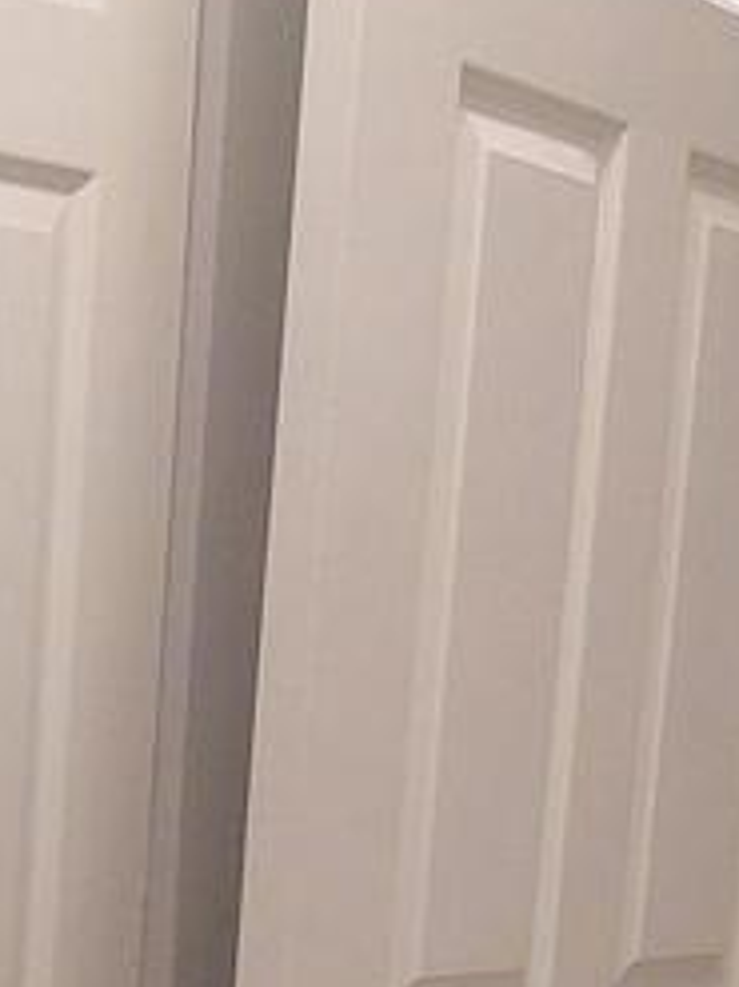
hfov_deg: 12.9
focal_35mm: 105
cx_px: -535
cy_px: 1399
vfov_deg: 17.2
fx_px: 2991
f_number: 1.8
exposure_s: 1/120
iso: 250
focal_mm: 5.23
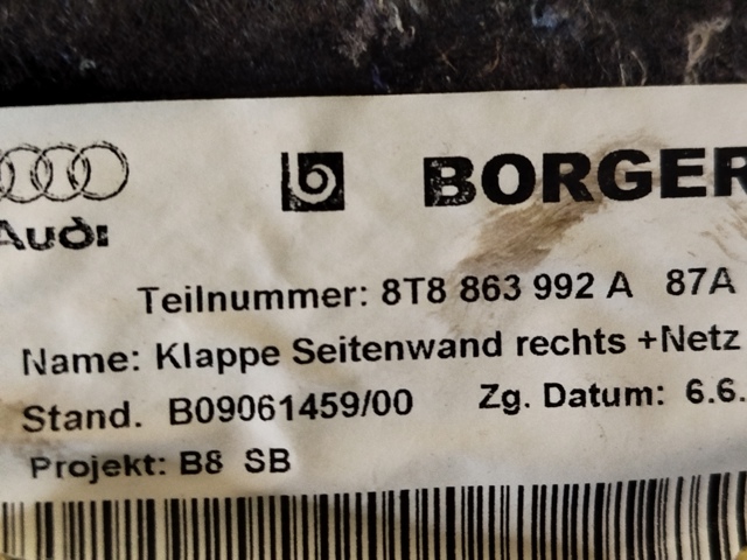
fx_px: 1036
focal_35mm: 48
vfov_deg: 30.3
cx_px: 374
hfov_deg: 39.7
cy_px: 280
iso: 800
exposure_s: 1/20
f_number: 1.7
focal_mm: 5.31
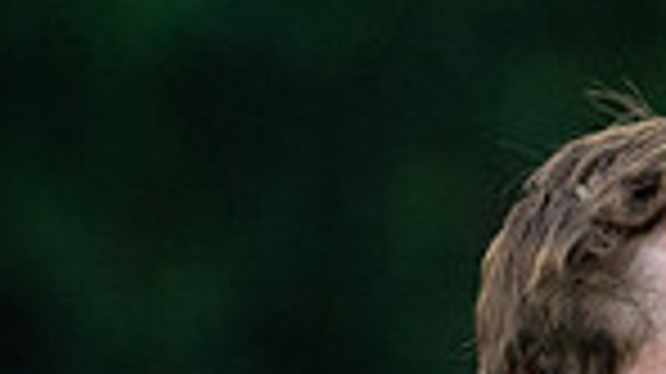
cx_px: 724
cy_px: 312
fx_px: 27106
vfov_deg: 0.8
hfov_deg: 1.4
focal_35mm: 1536
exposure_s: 1/1000
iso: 3200
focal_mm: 280
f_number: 4
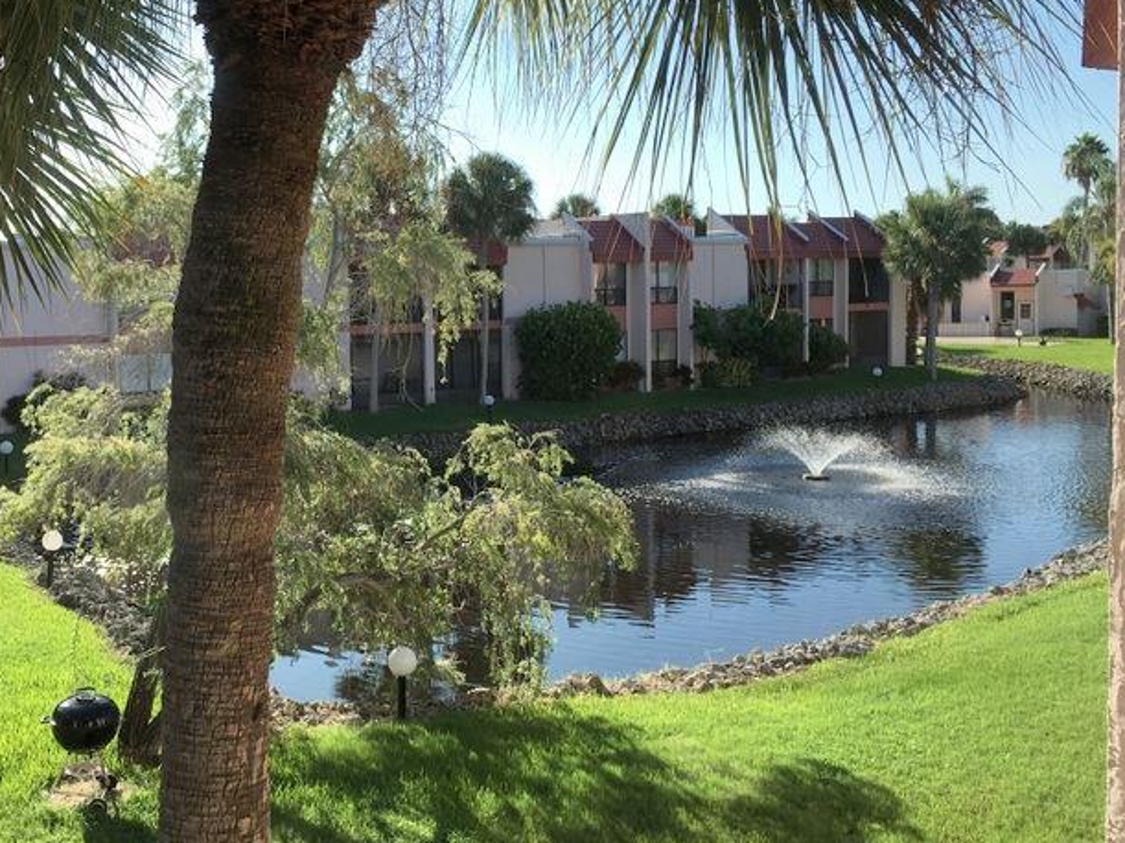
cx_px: 392
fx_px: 1235
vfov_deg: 37.6
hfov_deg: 48.3
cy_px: 366
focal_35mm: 38
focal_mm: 4.15
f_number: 2.2
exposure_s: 1/938
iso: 25
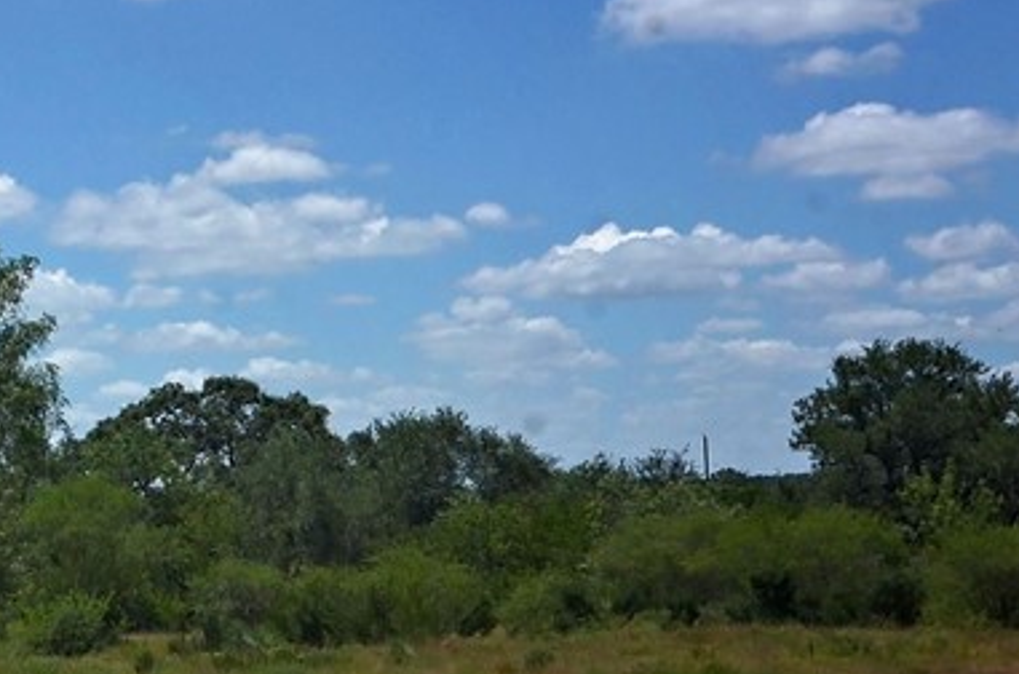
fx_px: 2908
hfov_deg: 18.9
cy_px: 483
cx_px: -178
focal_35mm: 103
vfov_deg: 13.2
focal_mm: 24
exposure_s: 1/1250
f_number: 10
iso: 250
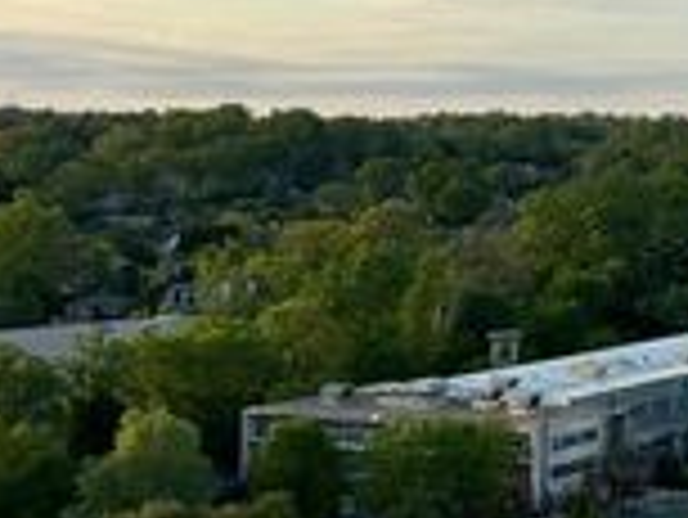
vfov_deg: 17.0
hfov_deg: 19.5
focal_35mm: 85
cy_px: -2
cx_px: 1084
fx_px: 1691
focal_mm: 5.96
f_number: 1.6
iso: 50
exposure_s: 1/1667
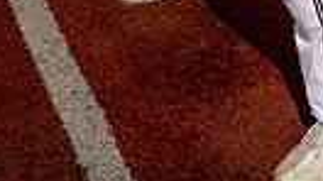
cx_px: 274
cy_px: -342
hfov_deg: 17.0
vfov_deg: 8.3
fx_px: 1070
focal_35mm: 125
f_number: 6.3
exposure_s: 1/250
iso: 500
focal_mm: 35
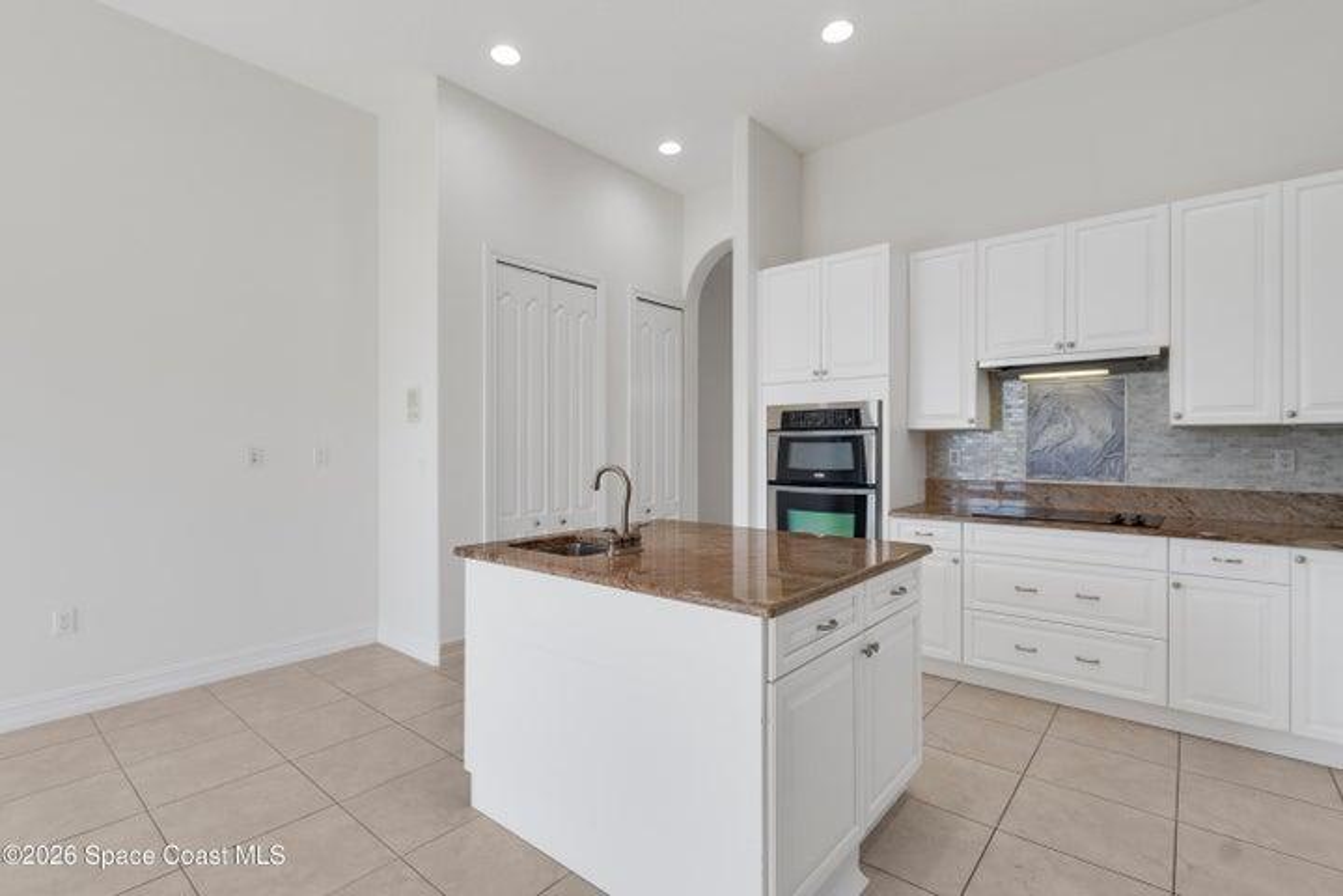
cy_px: 448
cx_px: 672
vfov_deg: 77.3
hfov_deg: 100.4
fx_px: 560
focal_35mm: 15
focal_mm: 10
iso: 320
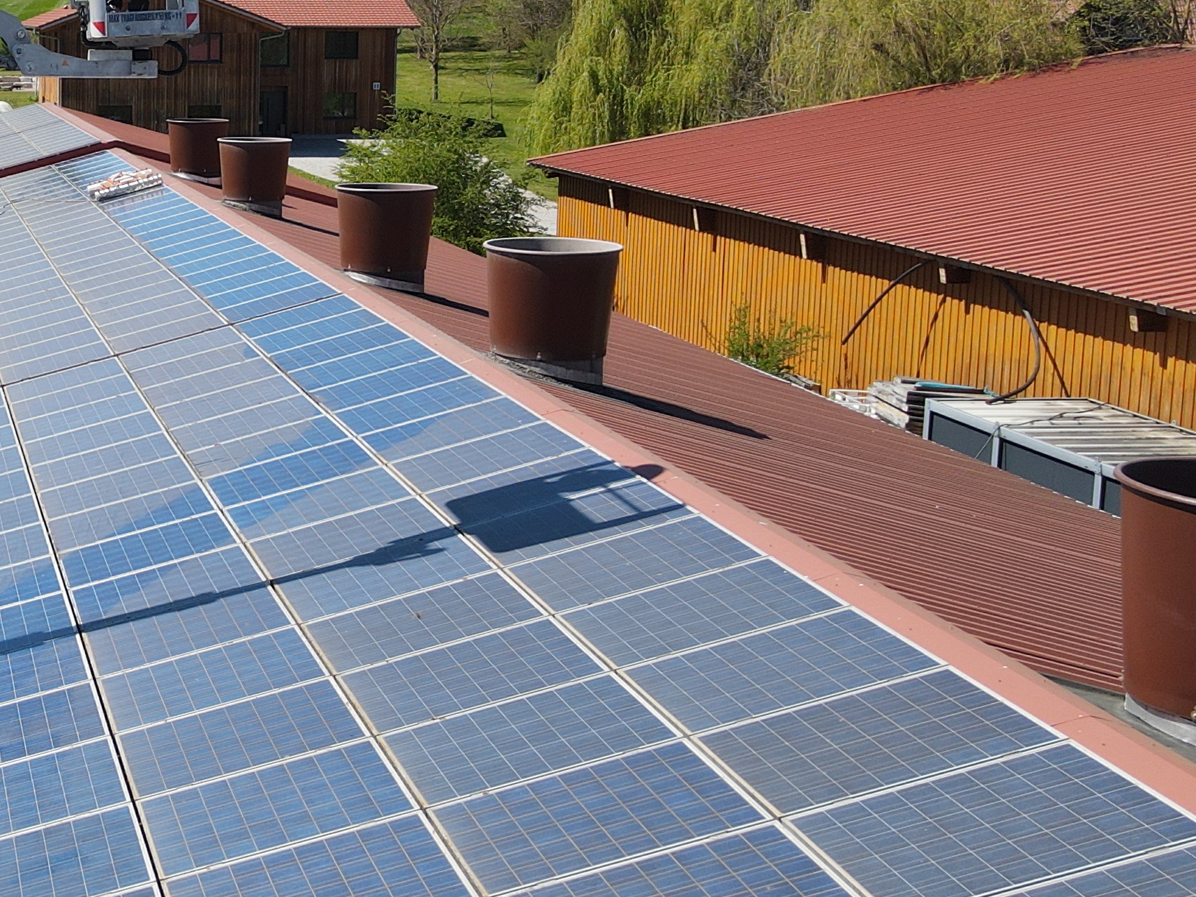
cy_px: 308
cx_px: -20
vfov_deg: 26.0
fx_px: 1935
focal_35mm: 56
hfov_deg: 31.6
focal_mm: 4.5
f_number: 2.8
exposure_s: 1/640
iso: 100
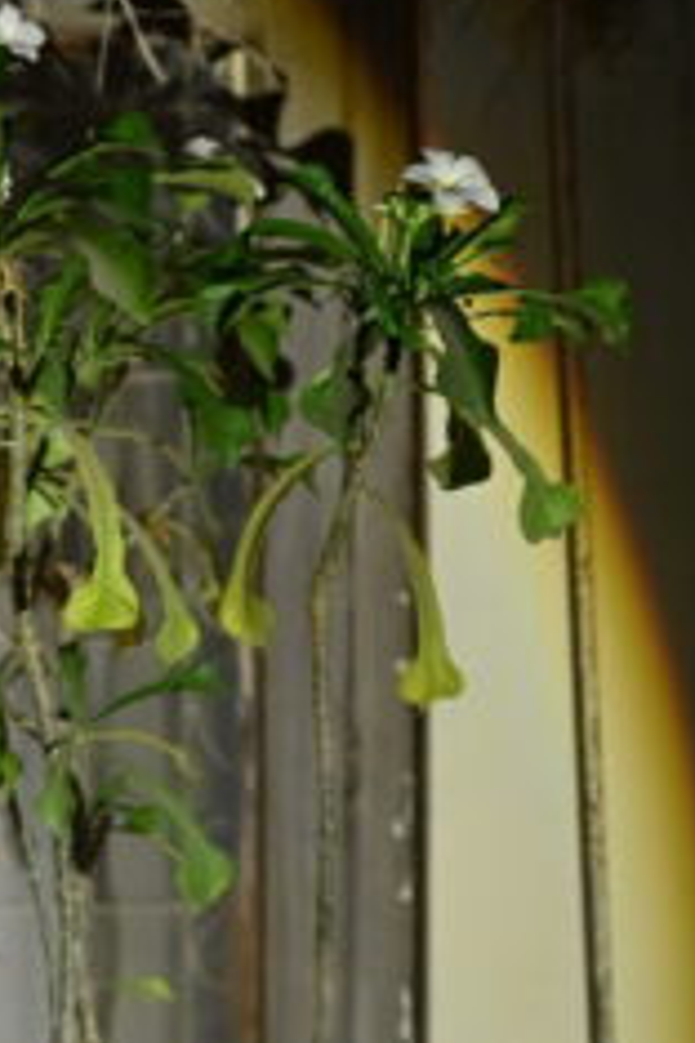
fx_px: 5560
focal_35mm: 192
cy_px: 1083
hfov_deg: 7.0
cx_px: -561
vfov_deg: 10.6
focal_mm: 50
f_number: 1.2
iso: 1250
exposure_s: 1/125
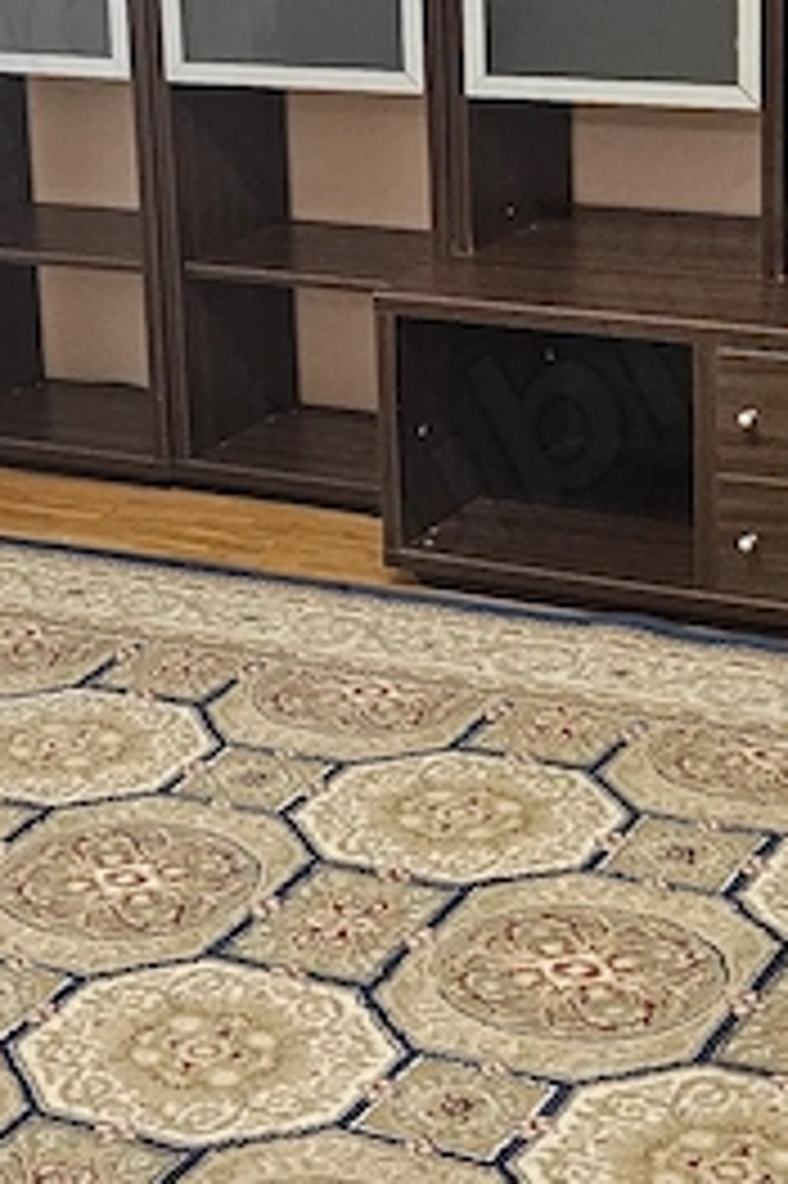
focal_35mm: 91
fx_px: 2992
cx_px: 194
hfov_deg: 14.9
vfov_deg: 22.3
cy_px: 392
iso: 320
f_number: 1.8
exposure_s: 1/100
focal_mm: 5.4
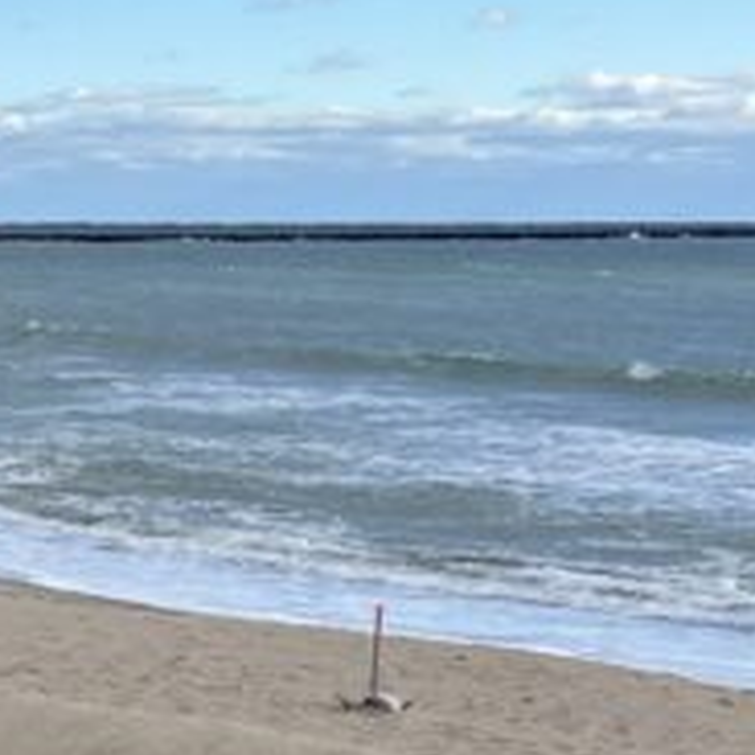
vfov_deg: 13.4
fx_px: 3159
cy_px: 796
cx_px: -972
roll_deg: +0.1
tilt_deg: -10.4
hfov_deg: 11.6
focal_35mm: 128
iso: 50
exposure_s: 1/3049
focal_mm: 5.1
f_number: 1.6
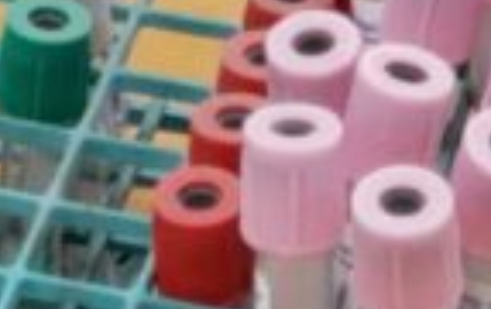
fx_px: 3955
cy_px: -271
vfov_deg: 4.4
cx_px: -27
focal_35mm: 295
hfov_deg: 7.1
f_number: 2.4
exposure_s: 1/30
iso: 250
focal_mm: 6
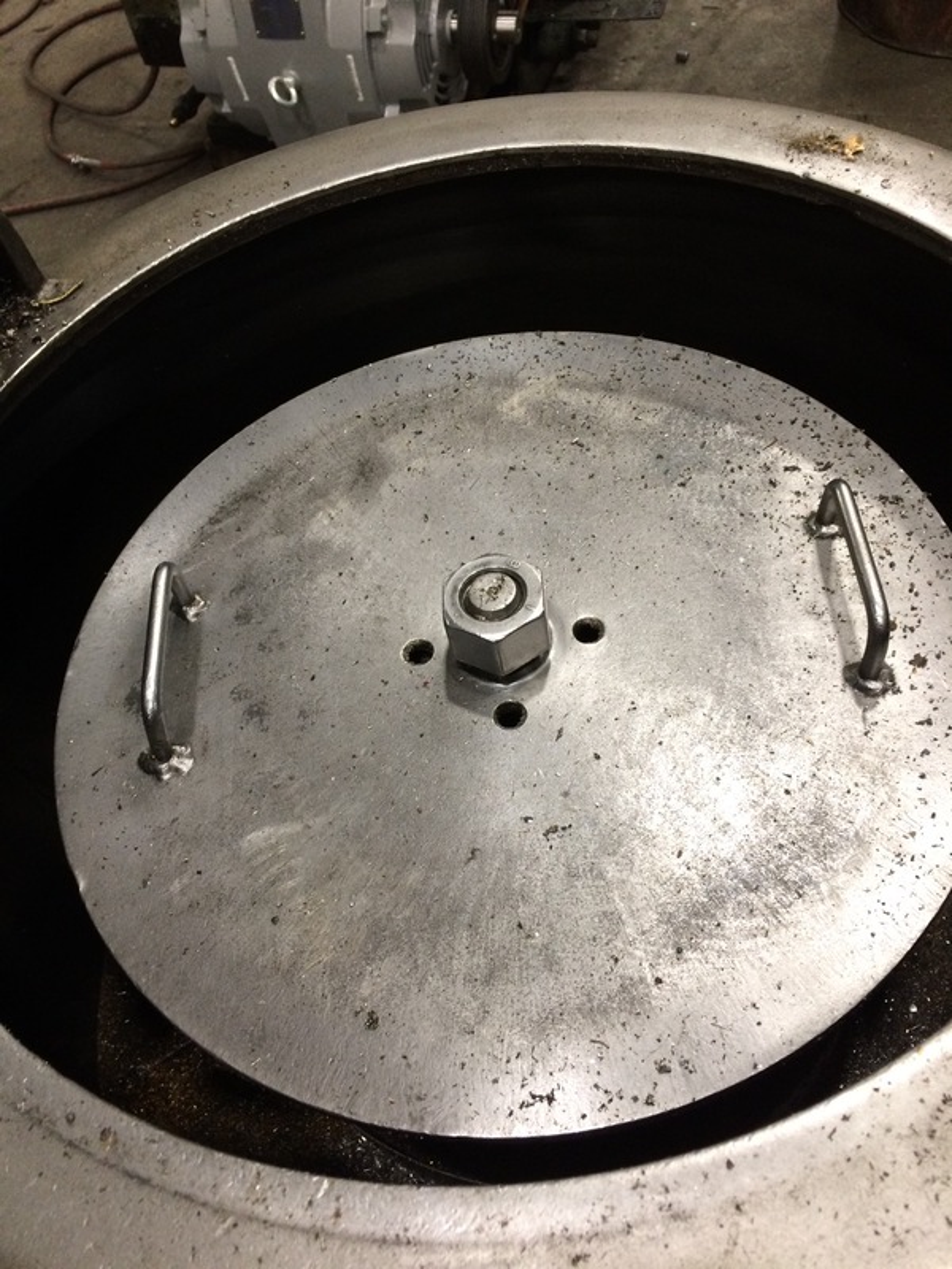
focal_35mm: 29
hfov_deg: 48.2
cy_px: 634
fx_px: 1063
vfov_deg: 61.7
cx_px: 476
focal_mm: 4.15
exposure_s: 1/30
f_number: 2.2
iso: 160
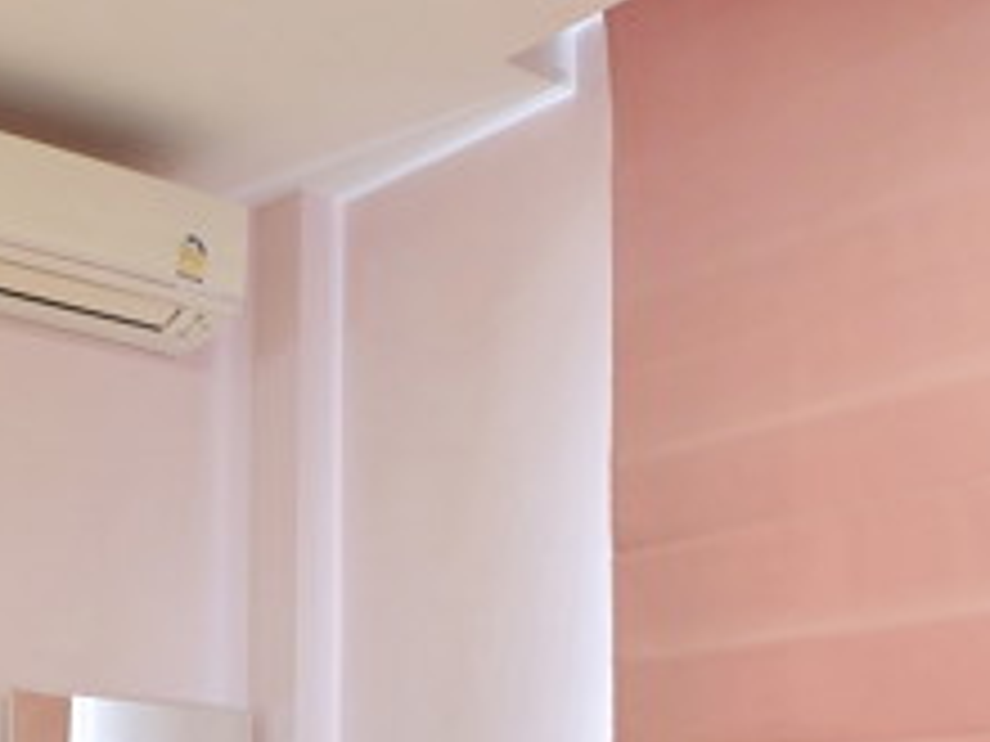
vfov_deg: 21.6
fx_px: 1802
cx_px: 14
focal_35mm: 63
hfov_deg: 28.9
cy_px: 895
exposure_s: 1/30
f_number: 3.5
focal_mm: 16
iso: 500
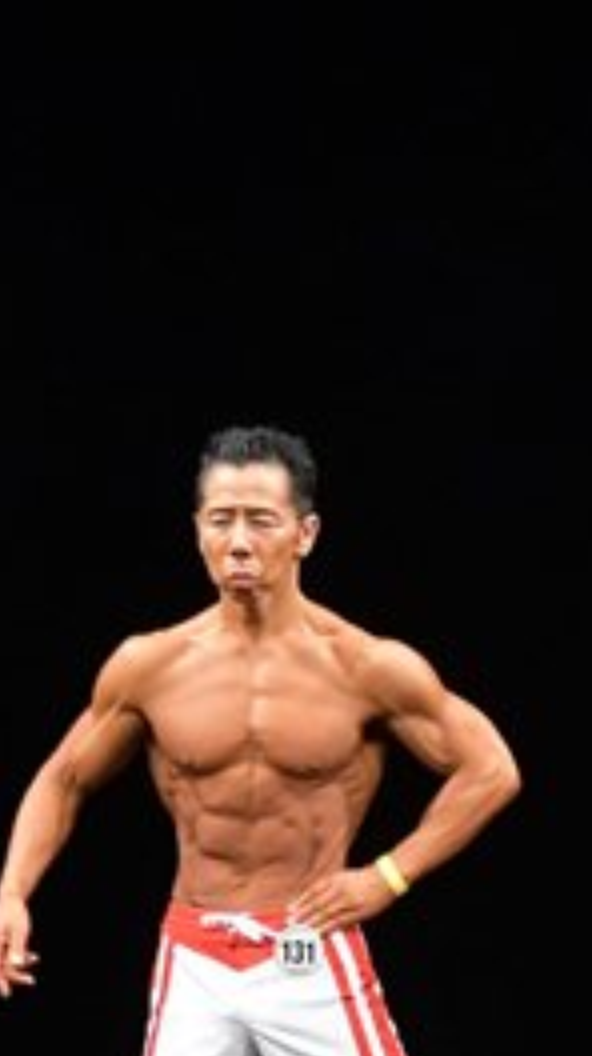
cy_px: 900
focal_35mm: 535
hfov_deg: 2.3
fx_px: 14968
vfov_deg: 4.0
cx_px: 698
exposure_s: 1/400
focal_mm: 116
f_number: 5.6
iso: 3200
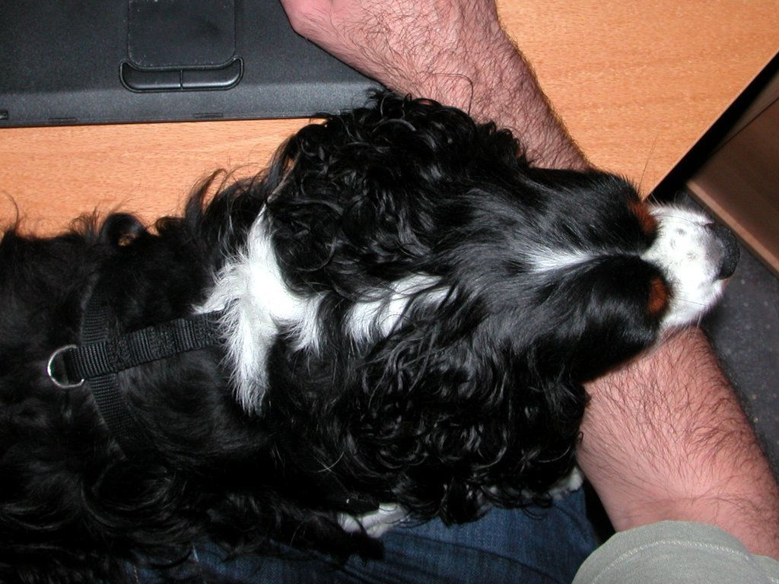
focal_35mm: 35
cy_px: 292
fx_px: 788
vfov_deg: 40.7
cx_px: 390
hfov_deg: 52.6
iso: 100
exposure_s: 1/60
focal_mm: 8.9
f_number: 6.3
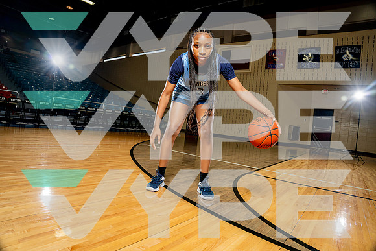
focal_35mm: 21
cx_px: 188
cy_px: 126
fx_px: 219
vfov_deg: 59.5
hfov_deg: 81.2
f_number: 6.3
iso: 400
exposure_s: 1/250
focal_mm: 21
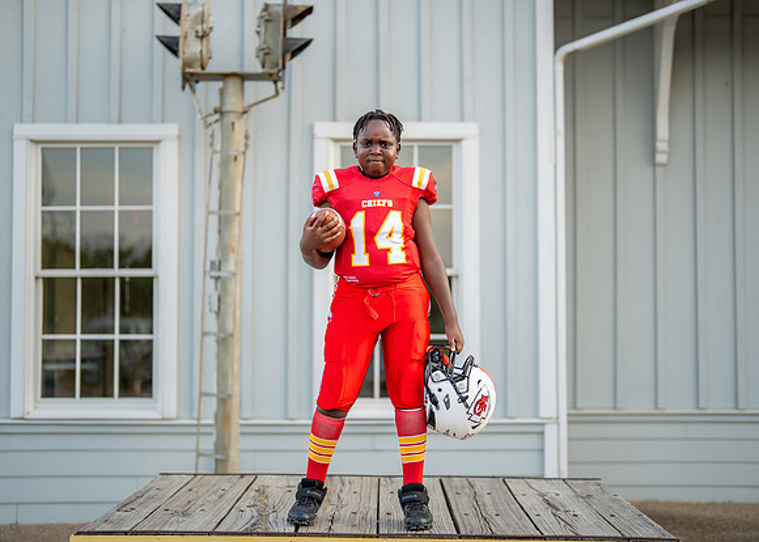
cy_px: 275
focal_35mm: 55
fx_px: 1182
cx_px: 379
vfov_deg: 25.8
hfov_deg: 35.6
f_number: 1.2
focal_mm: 50
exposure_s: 1/1000
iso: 200
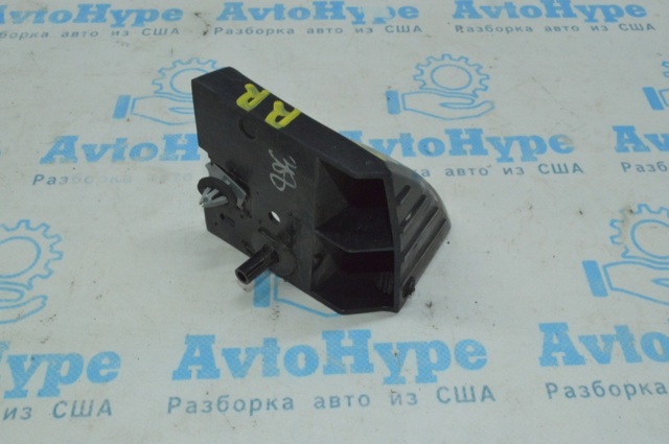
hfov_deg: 49.6
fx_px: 724
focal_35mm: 39
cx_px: 334
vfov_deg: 34.1
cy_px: 222
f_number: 25
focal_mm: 26
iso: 5000
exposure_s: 1/40
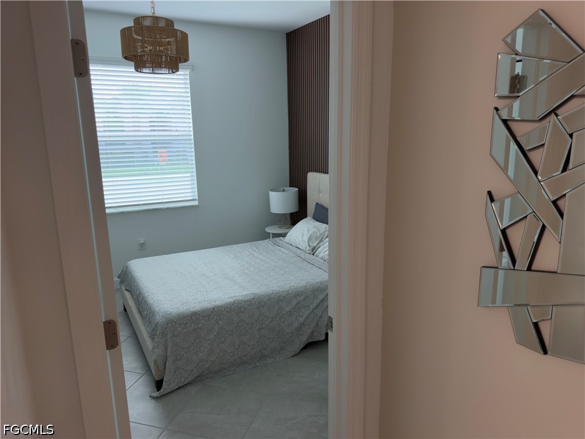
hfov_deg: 71.6
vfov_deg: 56.8
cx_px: 292
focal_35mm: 24
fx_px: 406
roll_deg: +0.7
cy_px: 220
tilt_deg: -11.9
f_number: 1.78
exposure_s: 1/169
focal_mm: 6.76
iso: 200
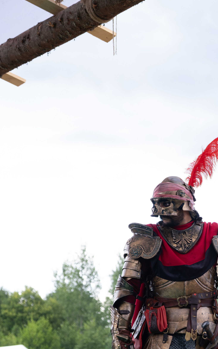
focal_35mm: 138
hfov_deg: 9.5
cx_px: 176
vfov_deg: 15.1
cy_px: 273
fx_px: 1312
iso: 1000
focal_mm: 55
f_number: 4
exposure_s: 1/800
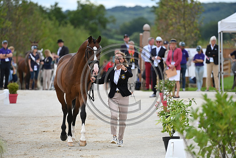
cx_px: 118
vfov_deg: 4.6
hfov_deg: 6.9
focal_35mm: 300
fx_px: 1967
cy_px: 79
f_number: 5.6
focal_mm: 300
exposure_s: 1/1600
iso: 560
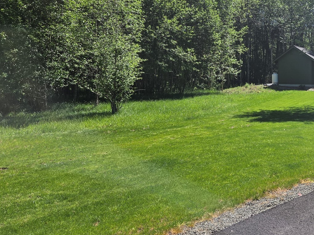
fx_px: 327
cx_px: 226
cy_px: 61
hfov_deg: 49.7
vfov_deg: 38.7
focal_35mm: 36
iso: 80
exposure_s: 1/2593
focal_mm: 5.4
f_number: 1.8
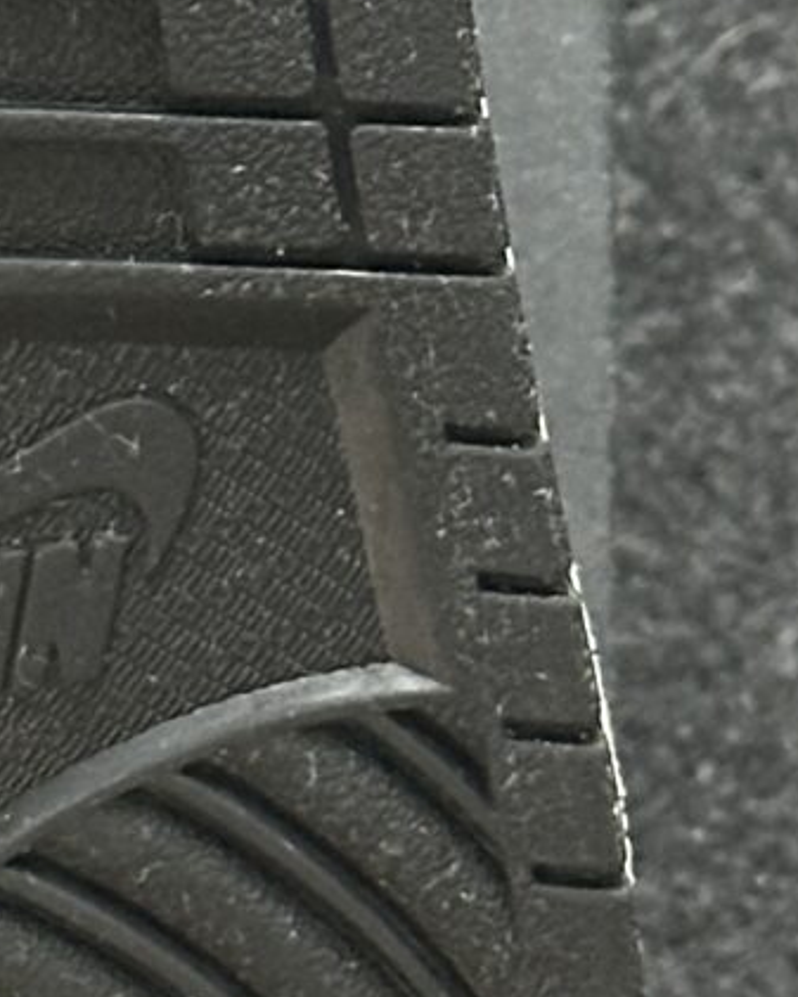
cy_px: 758
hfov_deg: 5.3
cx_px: -834
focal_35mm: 285
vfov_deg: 6.8
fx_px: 8411
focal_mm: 6.86
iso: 640
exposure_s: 1/20
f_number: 1.78
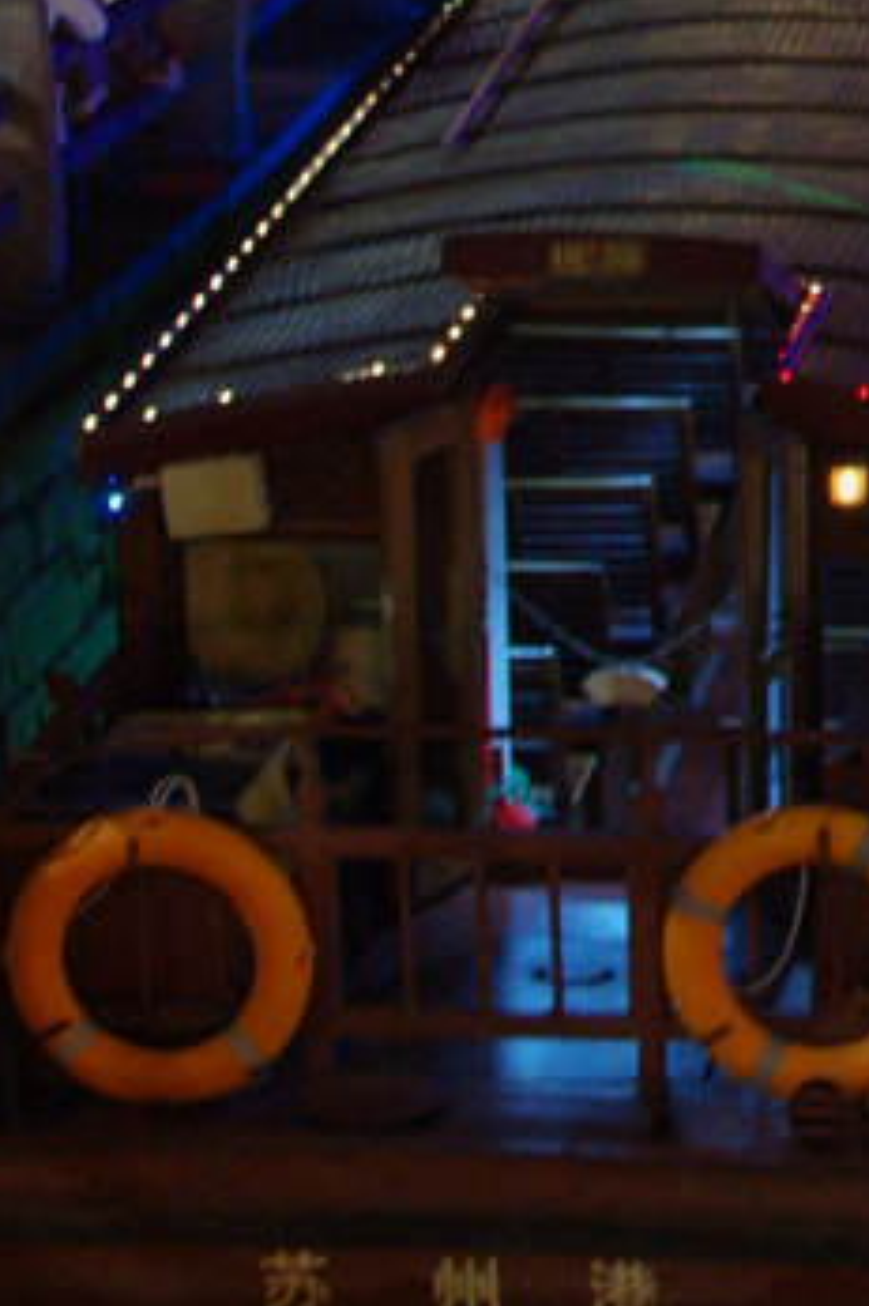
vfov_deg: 12.1
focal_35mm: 166
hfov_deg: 8.0
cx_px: 1448
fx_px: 6016
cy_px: -279
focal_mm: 24
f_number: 4
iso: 400
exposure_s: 1/1.67
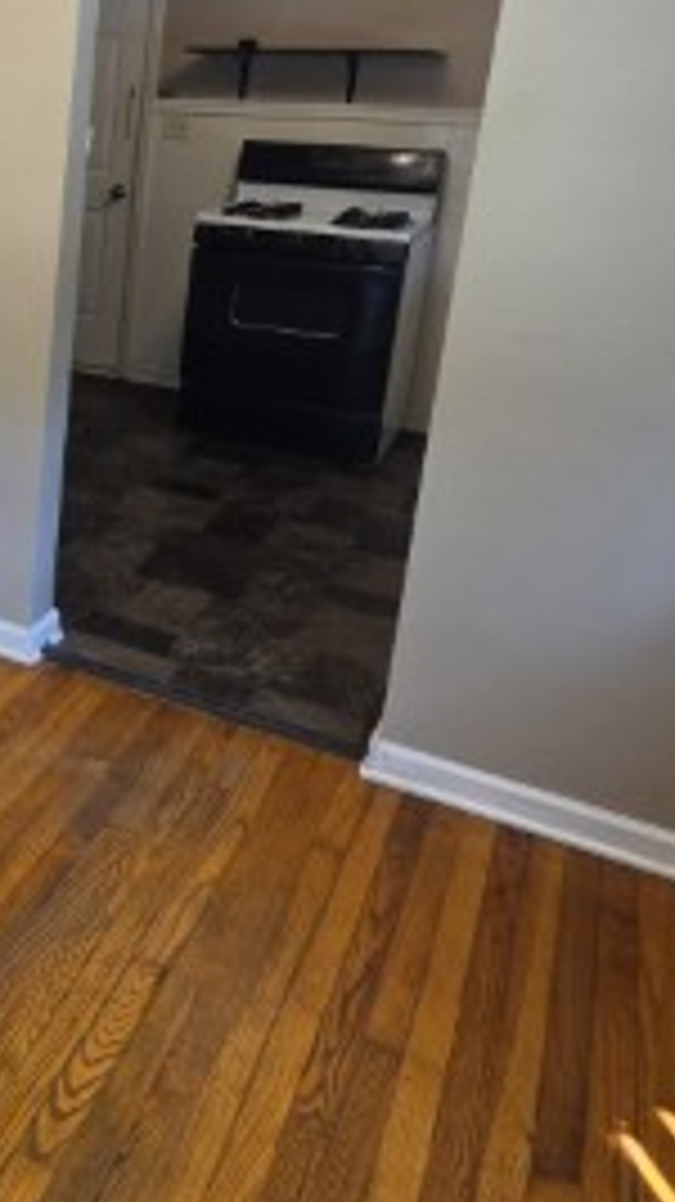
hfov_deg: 27.9
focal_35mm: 34
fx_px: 1083
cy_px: 356
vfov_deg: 56.2
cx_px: -230
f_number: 1.9
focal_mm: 2.2
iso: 80
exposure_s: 1/120
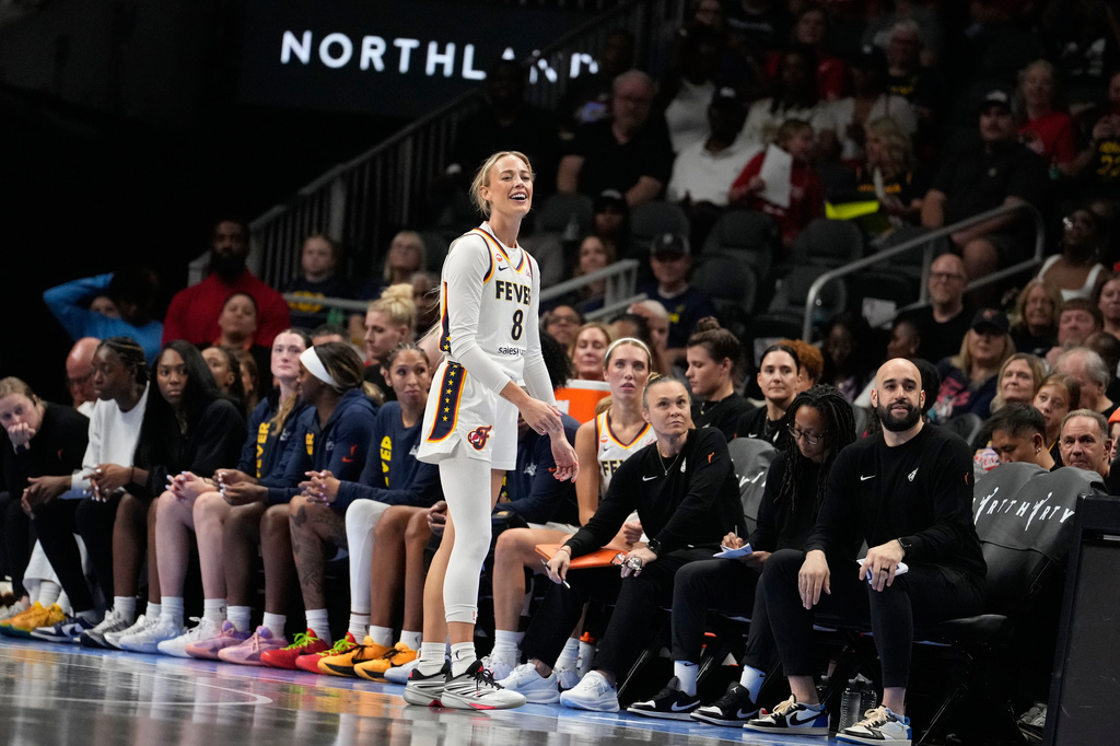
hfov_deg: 6.9
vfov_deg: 4.6
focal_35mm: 300
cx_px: 560
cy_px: 373
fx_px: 9330
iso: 5000
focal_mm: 200
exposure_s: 1/2500
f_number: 2.8
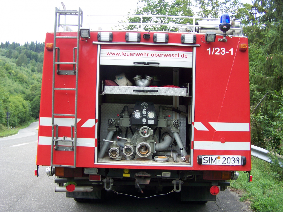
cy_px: 106
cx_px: 142
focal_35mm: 38
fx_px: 311
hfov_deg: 49.0
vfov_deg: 37.7
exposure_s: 1/125
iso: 64
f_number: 2.8
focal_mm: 6.3
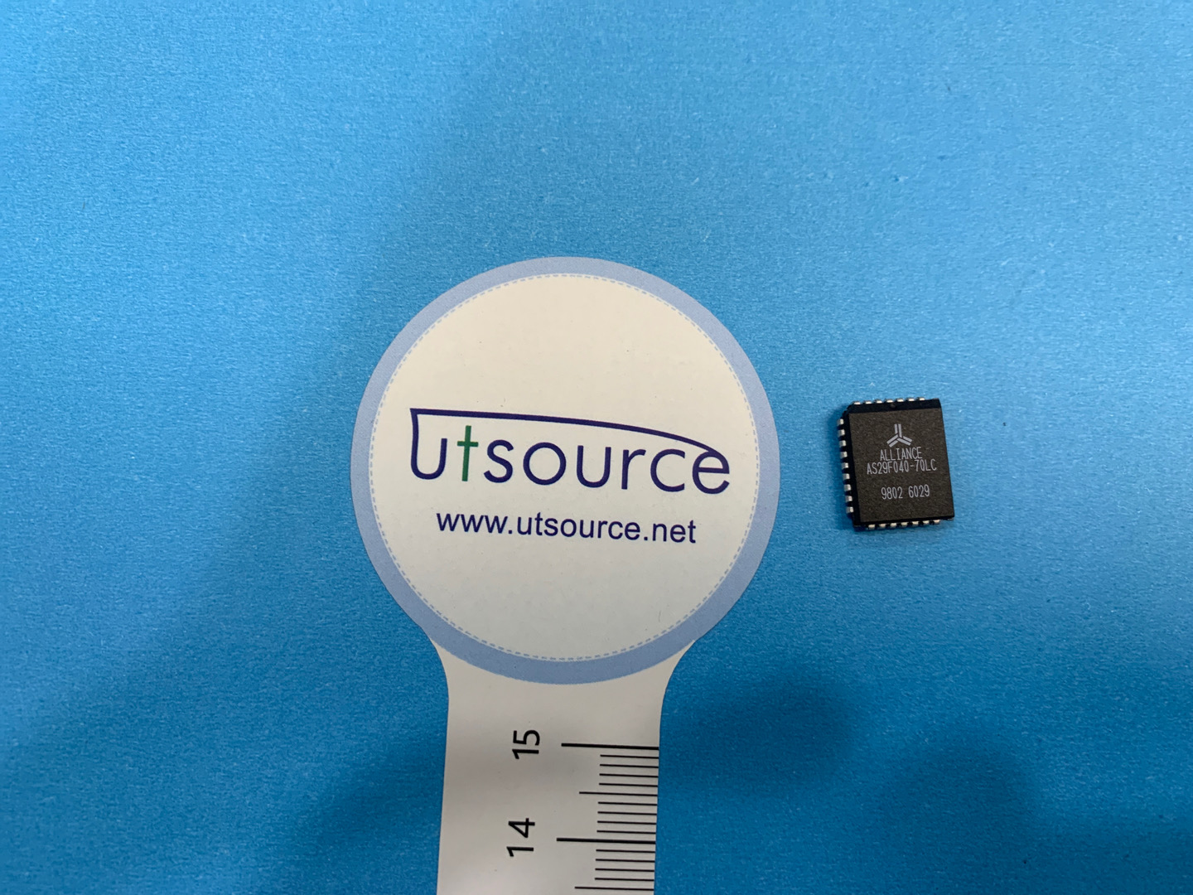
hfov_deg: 67.3
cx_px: 596
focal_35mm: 26
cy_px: 448
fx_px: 896
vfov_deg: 53.1
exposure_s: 1/80
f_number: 1.8
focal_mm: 4.25
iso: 100
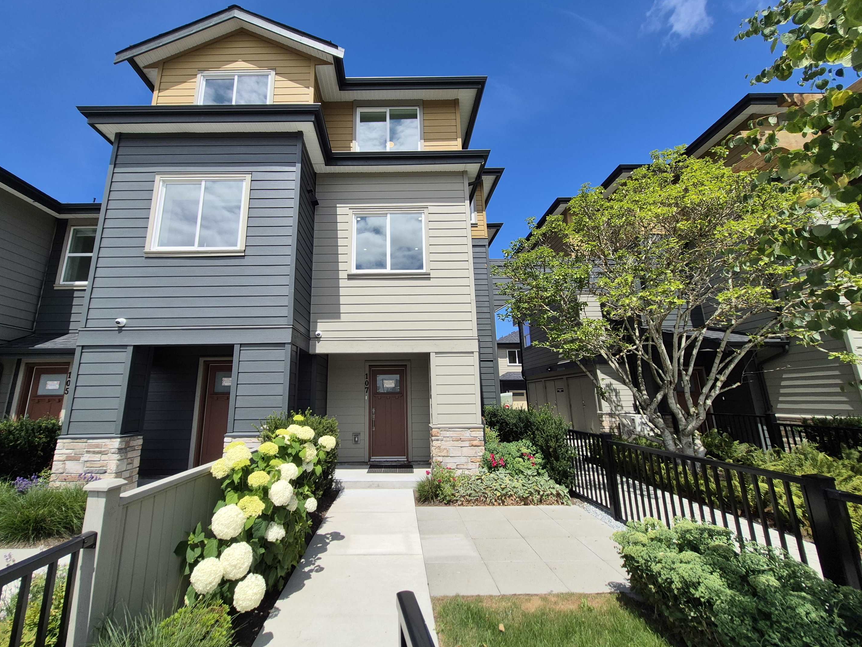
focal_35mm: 14
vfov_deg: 85.6
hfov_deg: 101.9
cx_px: 399
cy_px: 308
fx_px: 349
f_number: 2.2
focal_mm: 1.74
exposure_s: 1/2160
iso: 50
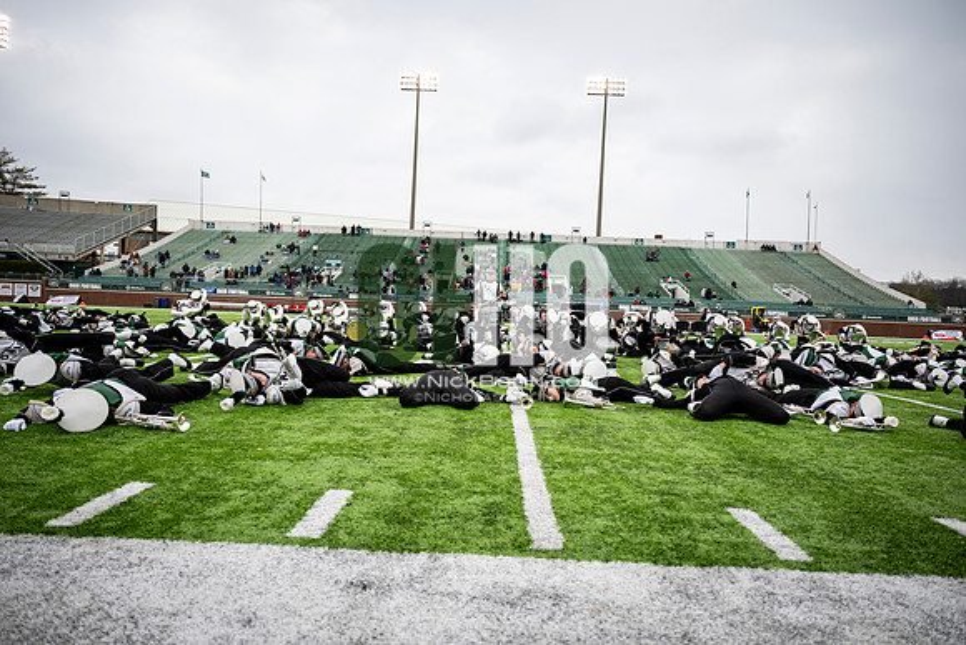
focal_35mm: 25
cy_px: 322
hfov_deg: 71.5
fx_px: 671
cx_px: 483
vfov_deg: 51.3
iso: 100
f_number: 2.8
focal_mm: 25
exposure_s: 1/500
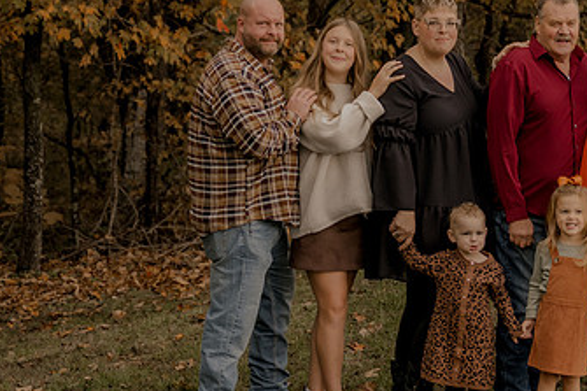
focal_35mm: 116
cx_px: 501
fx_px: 1890
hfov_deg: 17.4
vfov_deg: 11.8
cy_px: 209
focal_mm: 45
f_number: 2.8
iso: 250
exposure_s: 1/160
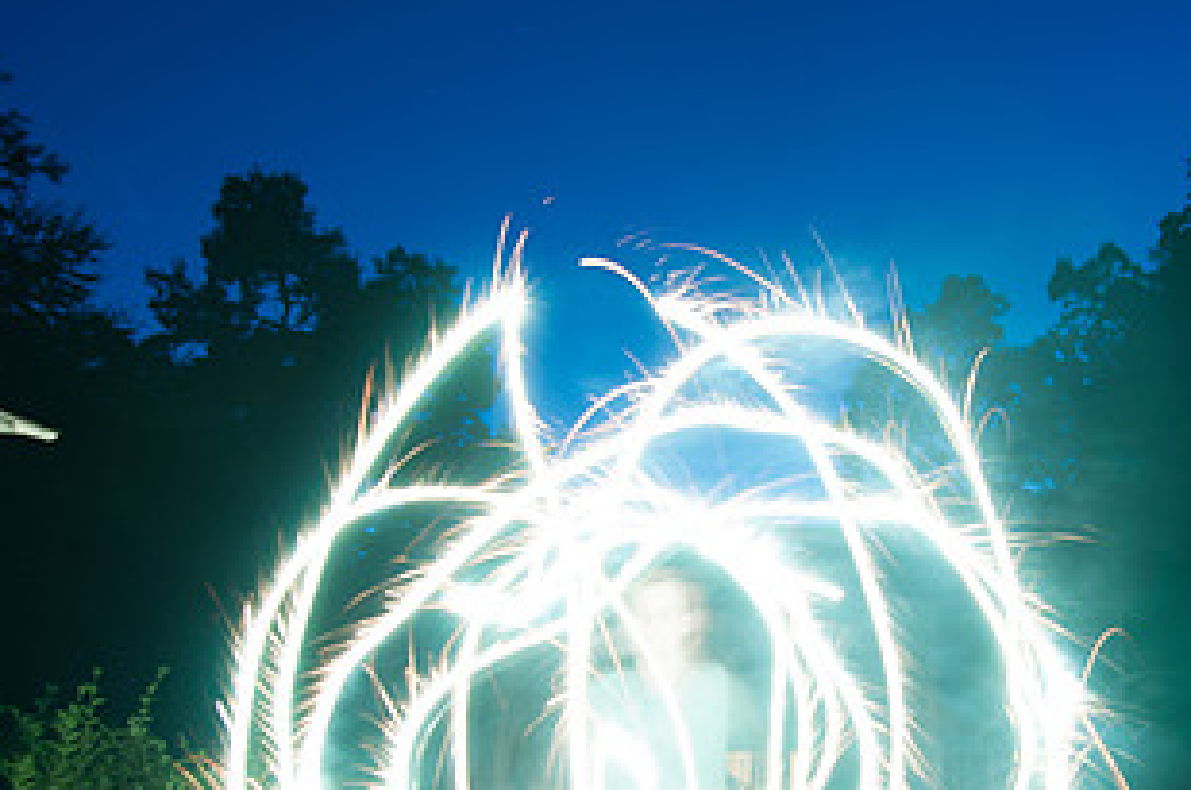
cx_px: 875
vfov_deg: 40.7
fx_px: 1024
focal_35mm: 31
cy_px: 615
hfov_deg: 57.7
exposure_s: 5
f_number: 2.8
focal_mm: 11
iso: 200
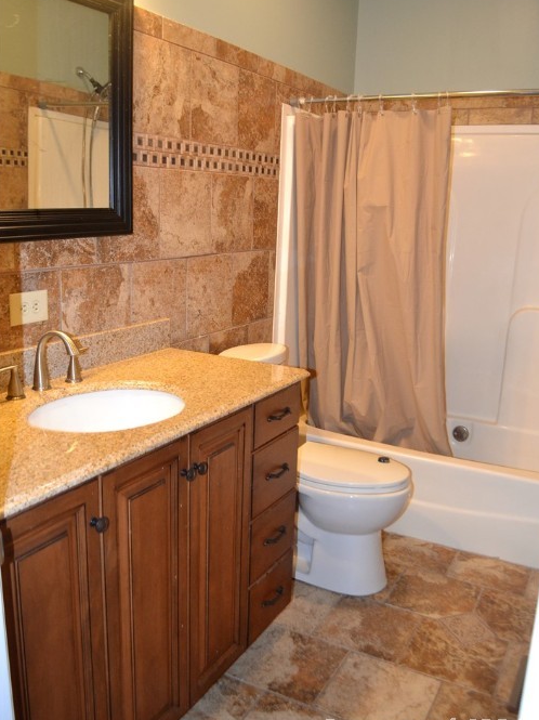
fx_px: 623
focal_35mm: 30
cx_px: 273
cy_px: 330
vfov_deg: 59.9
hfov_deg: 46.8
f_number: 3.5
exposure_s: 1/60
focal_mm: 18
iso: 1250
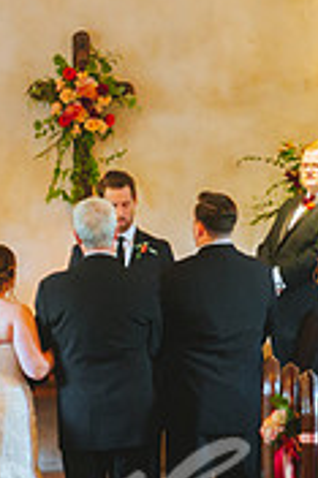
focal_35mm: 214
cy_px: 262
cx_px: 100
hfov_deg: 6.4
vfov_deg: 9.6
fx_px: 2841
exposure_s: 1/160
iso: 4000
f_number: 2.8
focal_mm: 62
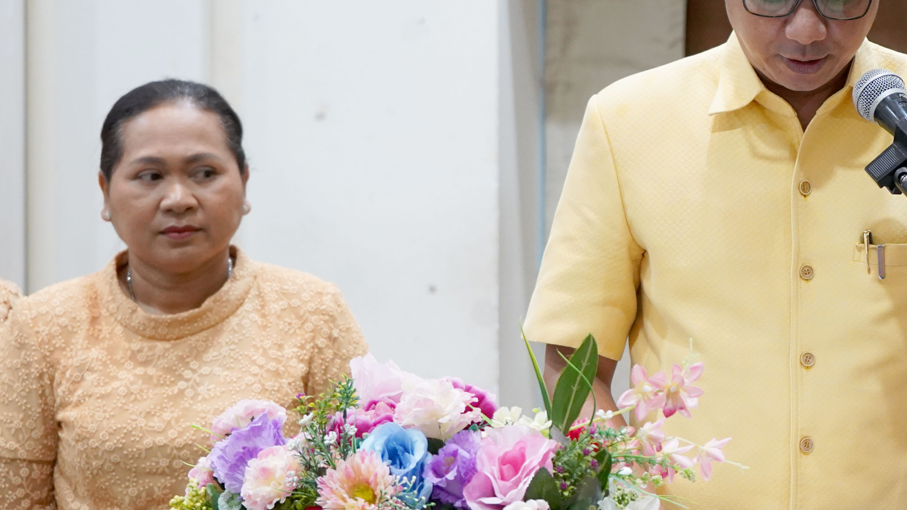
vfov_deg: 8.9
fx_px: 3271
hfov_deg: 15.6
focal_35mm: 136
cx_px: 798
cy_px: 252
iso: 4000
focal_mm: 70
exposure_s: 1/200
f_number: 5.6
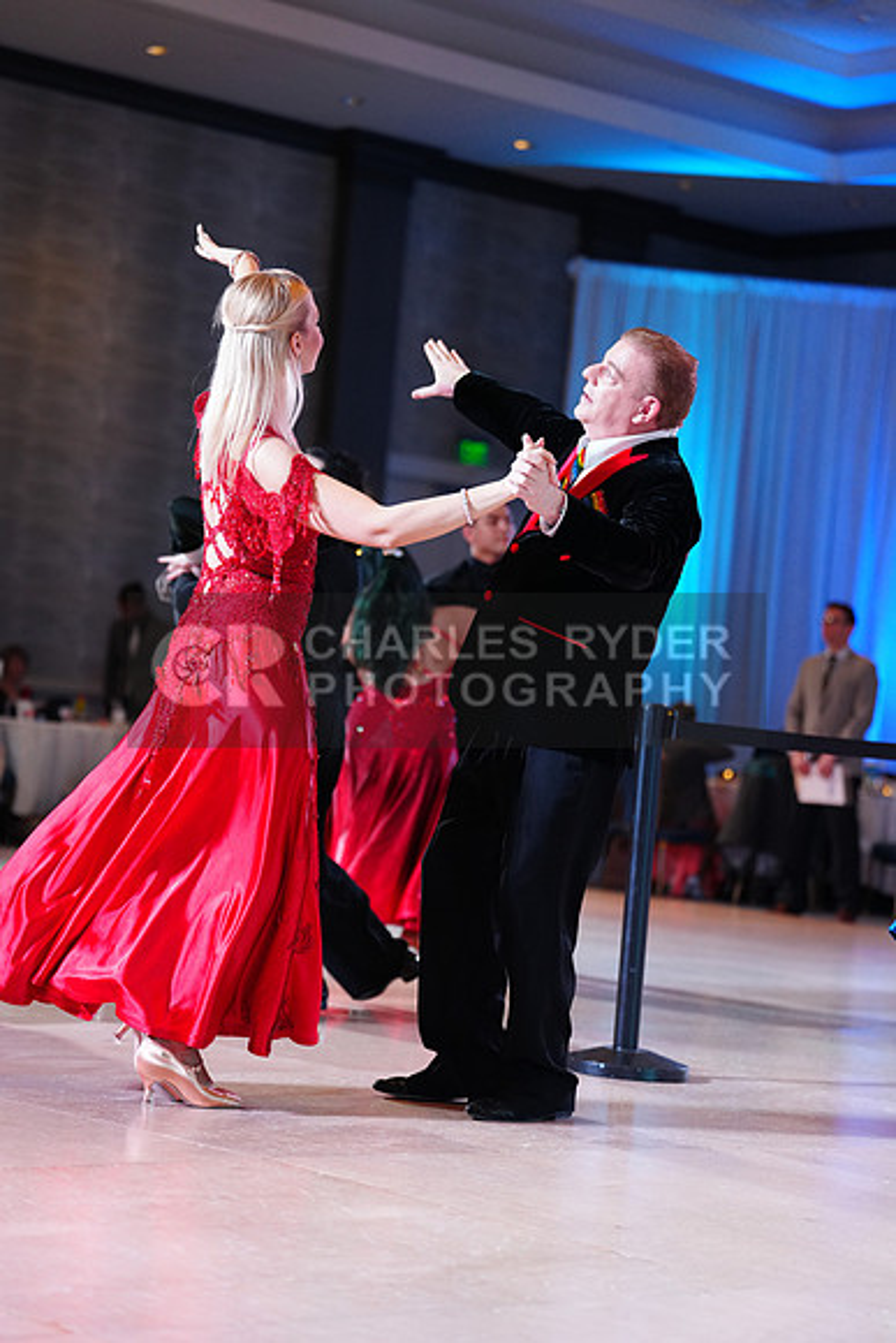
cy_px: 672
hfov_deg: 16.3
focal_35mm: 84
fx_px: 3134
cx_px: 448
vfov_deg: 24.2
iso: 2000
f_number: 2.8
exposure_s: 1/400
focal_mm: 84
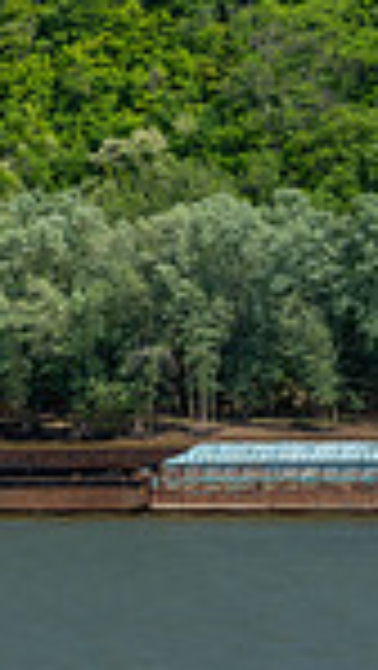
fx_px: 4501
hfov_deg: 4.8
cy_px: 218
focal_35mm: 253
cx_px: 108
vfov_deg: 8.5
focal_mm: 62
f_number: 9
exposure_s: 1/100
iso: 100
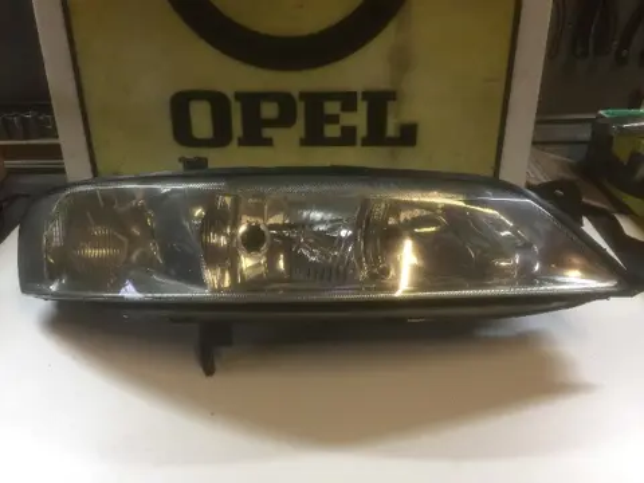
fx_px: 540
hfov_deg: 61.7
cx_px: 322
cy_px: 242
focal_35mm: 29
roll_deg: +0.4
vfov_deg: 48.2
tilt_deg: -32.6
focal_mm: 4.15
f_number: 2.2
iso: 160
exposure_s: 1/33
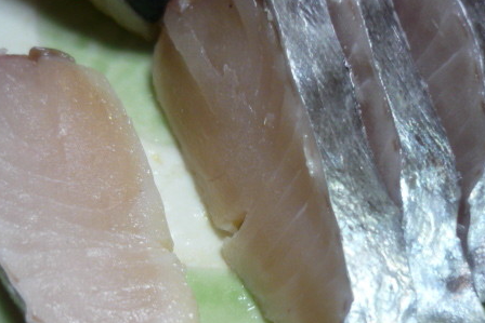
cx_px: 213
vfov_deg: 27.4
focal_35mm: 49
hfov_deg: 40.3
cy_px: 204
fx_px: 660
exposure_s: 1/30
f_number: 2.8
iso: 160
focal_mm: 5.5
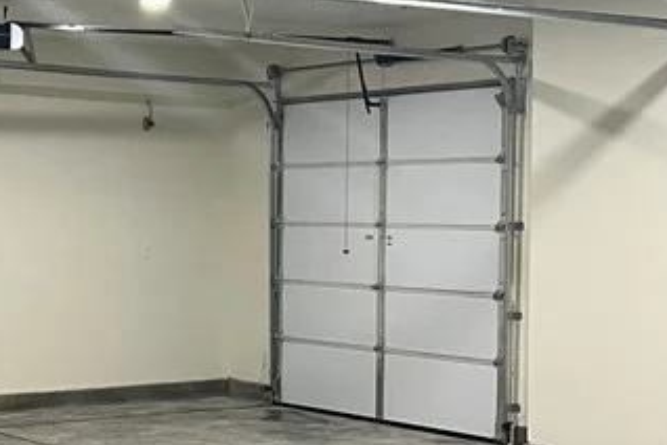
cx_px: 122
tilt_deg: -2.7
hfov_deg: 23.0
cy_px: 279
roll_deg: -0.3
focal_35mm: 87
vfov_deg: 15.7
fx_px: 1612
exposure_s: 1/60
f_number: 1.5
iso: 250
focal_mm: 5.7
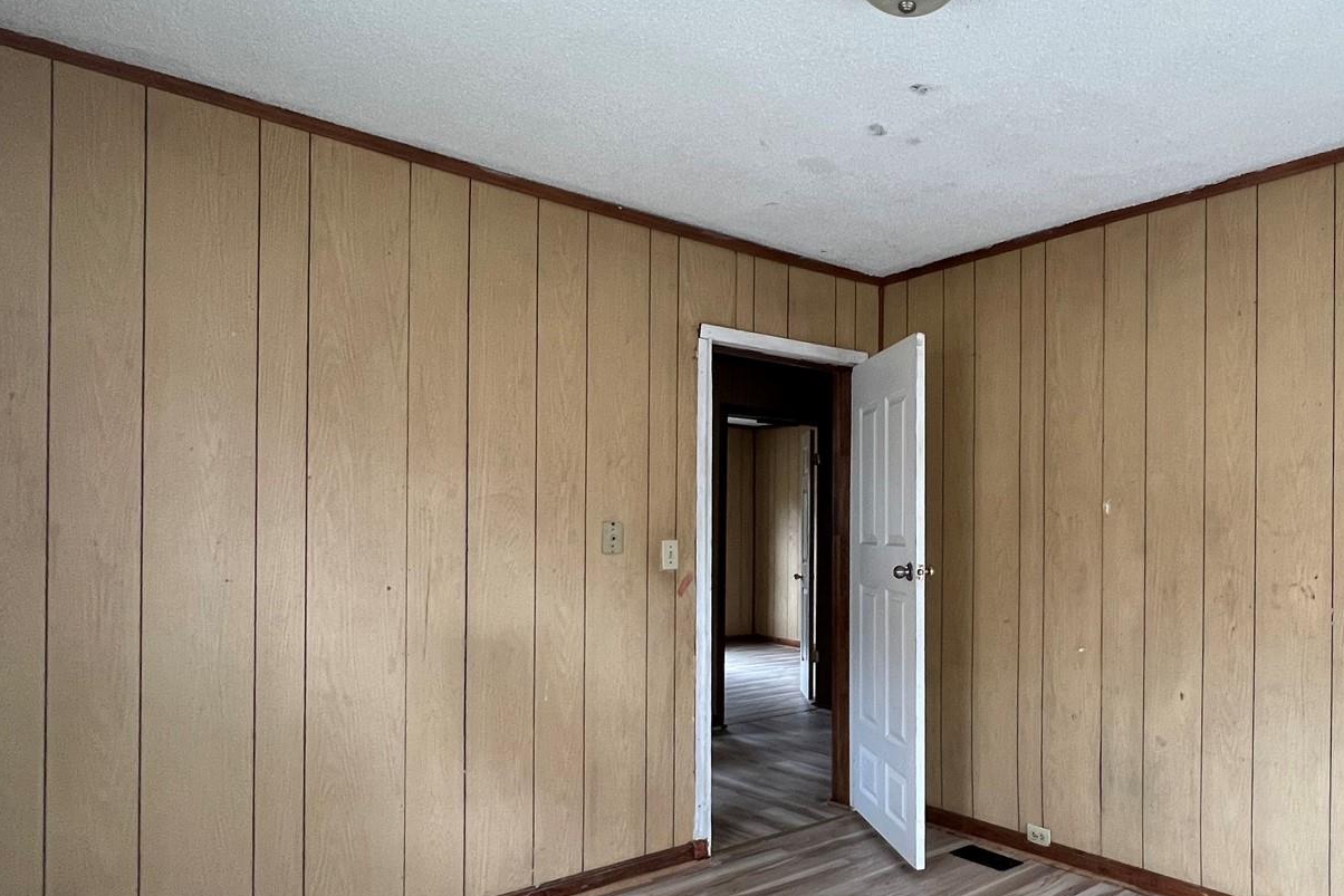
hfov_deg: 73.5
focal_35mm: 23
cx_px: 908
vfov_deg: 54.8
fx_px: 859
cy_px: 528
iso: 250
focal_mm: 1.57
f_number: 1.8
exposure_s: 1/61
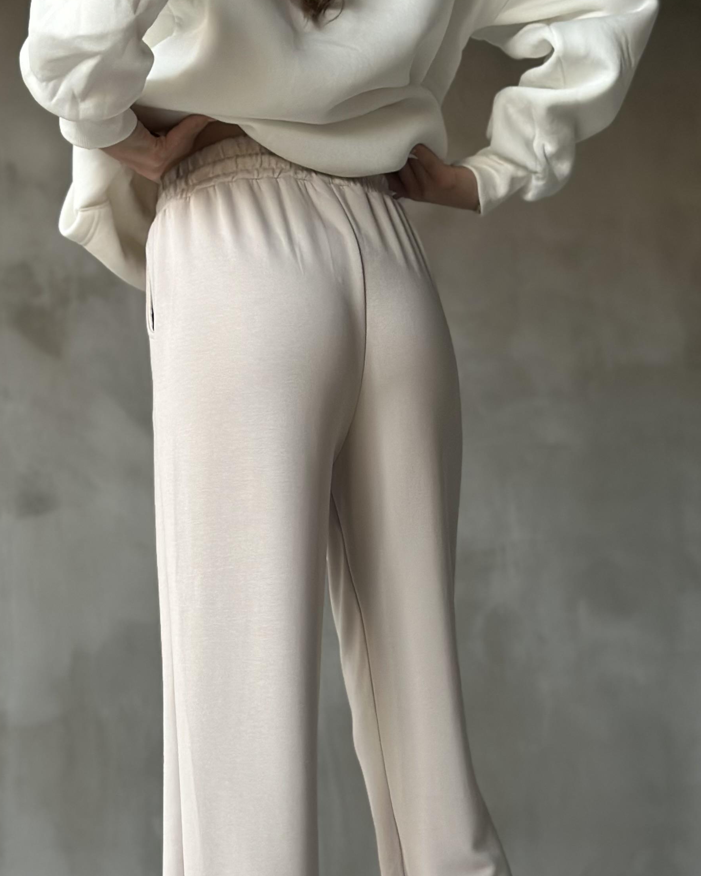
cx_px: 415
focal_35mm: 85
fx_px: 2204
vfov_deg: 22.4
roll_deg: +0.5
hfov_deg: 18.1
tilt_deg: +1.8
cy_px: 600
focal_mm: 6.86
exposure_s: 1/60
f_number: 1.78
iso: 200
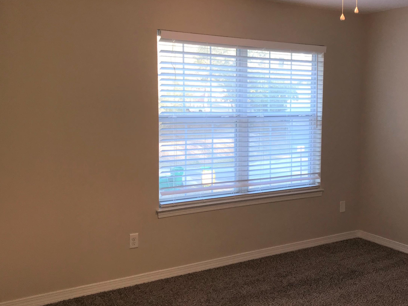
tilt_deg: -4.9
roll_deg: -0.8
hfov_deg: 47.8
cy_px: 142
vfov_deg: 36.8
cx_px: 229
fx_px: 460
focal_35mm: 39
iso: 25
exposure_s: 1/30
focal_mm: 3.99
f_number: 1.8
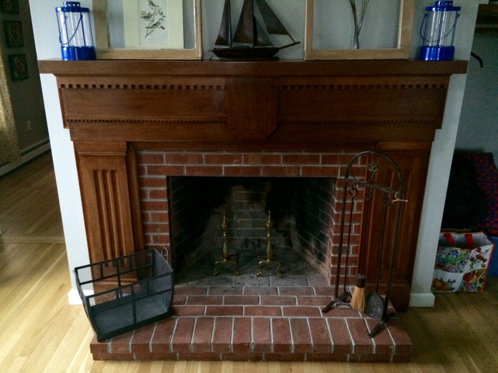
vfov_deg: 48.2
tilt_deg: -20.4
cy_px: 186
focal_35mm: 29
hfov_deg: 61.7
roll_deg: +1.3
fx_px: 417
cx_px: 249
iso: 400
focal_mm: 4.15
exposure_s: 1/15
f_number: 2.2
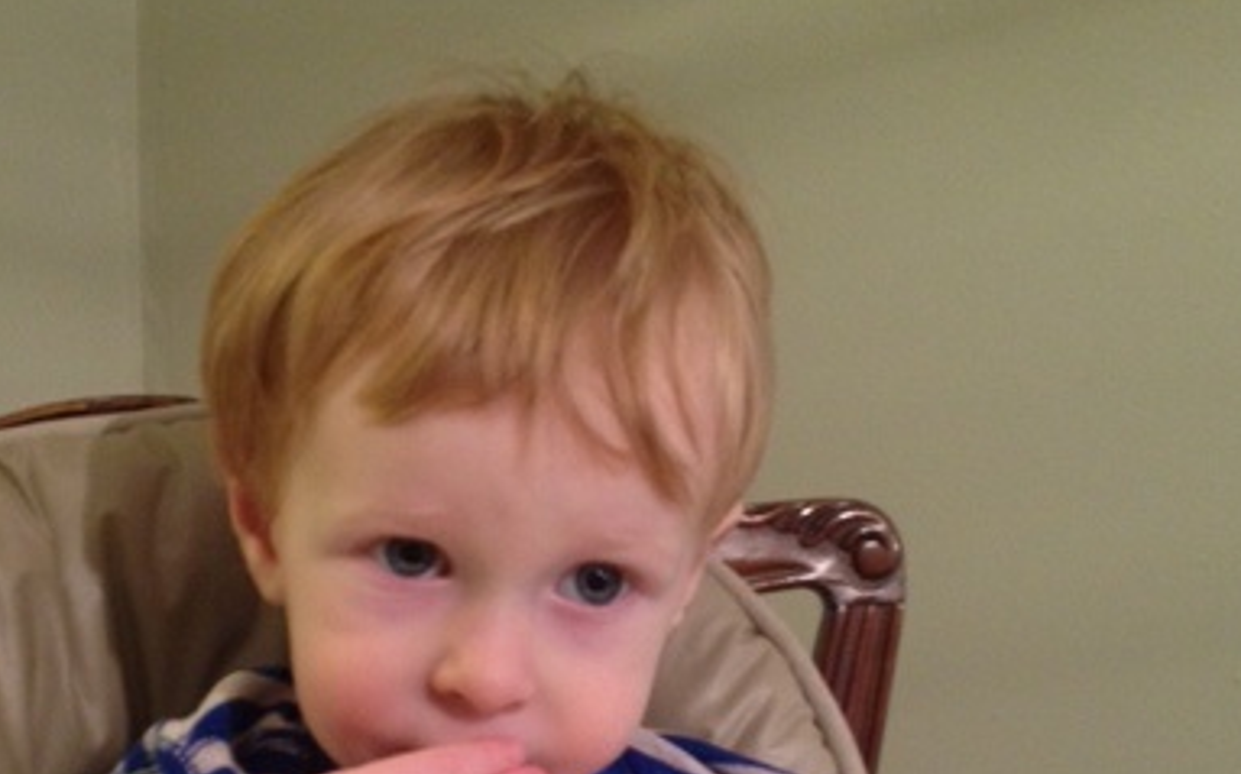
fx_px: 2096
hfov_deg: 32.9
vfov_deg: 20.1
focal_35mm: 62
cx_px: 499
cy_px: 813
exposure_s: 1/20
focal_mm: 4.28
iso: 200
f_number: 2.4
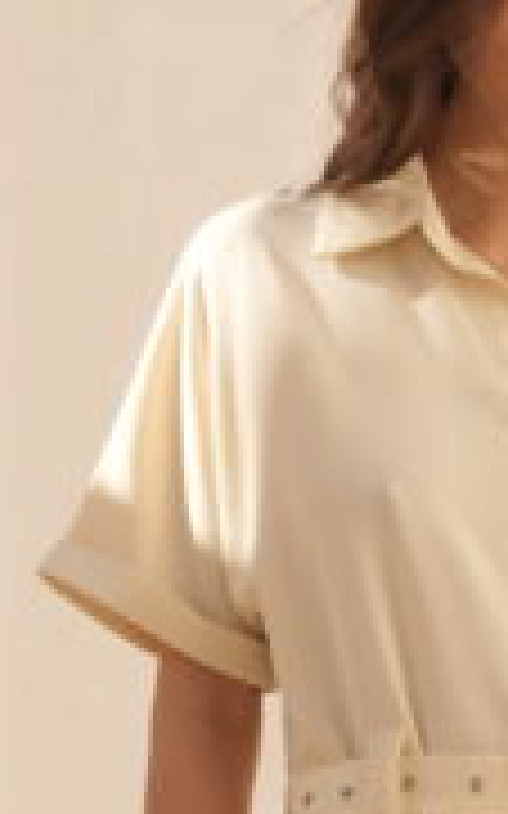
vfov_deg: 8.2
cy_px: 908
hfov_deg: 5.2
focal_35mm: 253
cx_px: 436
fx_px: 5609
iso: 200
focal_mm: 50
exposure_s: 1/125
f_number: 10
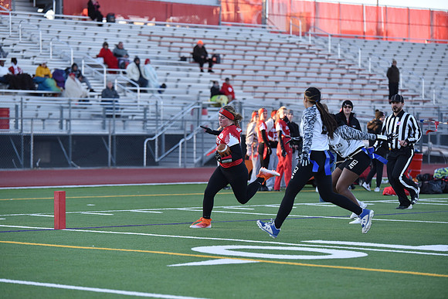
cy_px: 150
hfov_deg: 15.2
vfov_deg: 10.2
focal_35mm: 135
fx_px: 1680
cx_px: 224
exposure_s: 1/1250
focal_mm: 135
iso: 800
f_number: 2.8
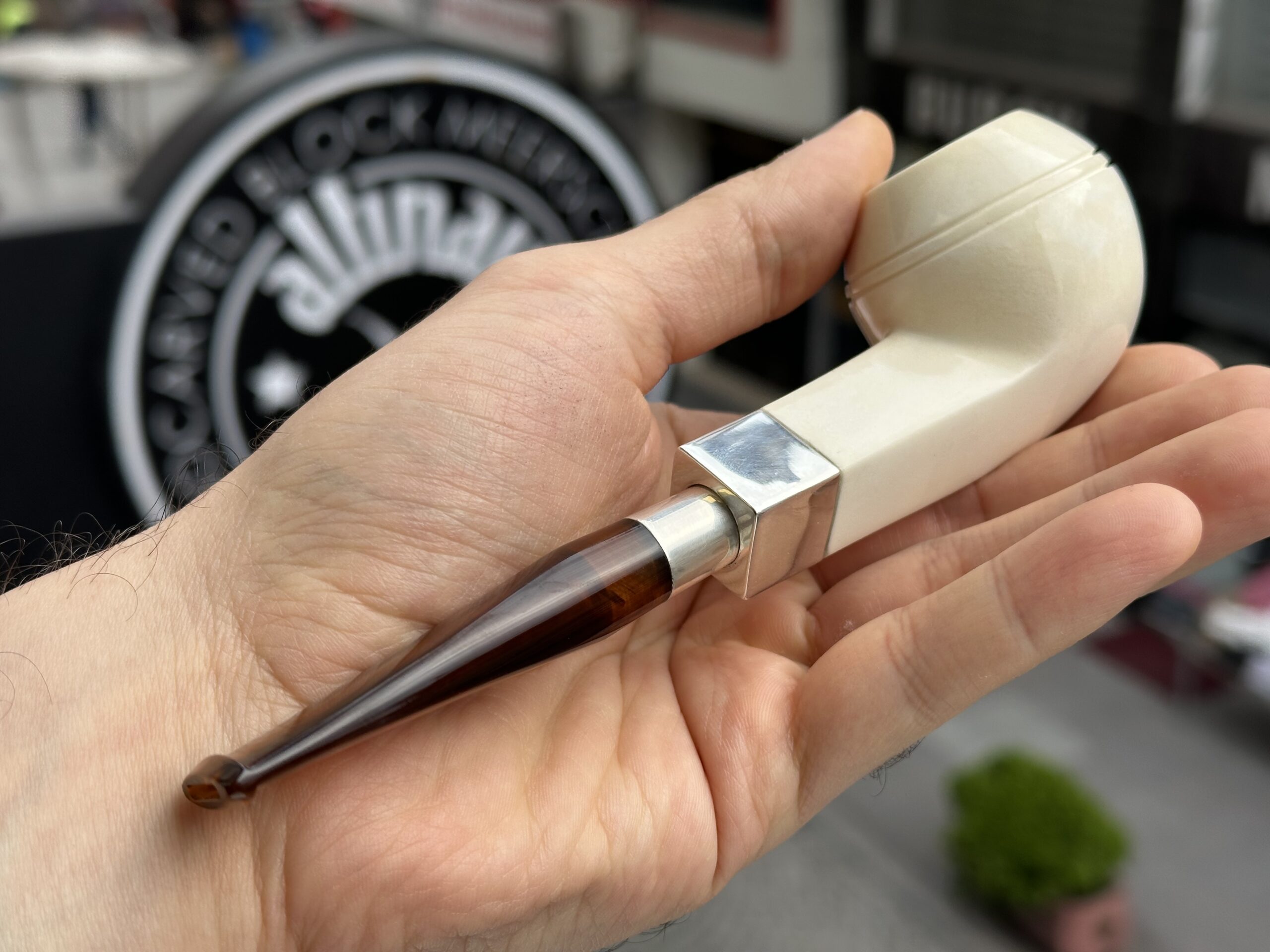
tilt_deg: -21.7
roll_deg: +0.7
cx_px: 635
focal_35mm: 48
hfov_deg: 39.7
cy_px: 476
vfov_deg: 30.3
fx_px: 1761
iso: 64
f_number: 1.78
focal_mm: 6.86
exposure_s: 1/756
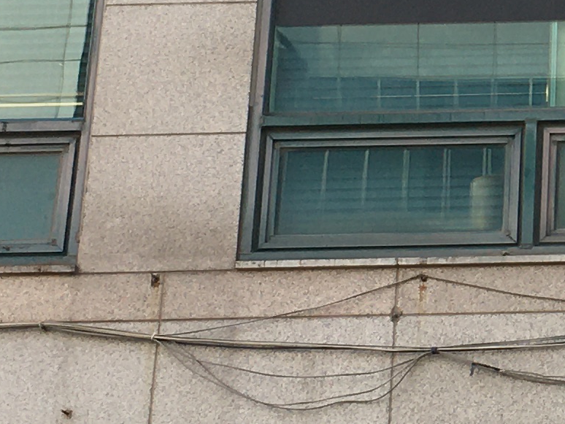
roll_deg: +1.4
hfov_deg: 12.5
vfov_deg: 9.8
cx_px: 796
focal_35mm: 151
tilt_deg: +24.8
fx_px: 2465
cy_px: 34
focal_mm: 4.15
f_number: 2.2
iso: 25
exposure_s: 1/386
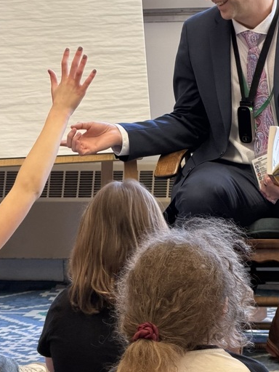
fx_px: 2149
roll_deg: +1.3
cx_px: 129
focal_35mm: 200
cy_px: 182
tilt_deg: -5.7
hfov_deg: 7.4
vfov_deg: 9.9
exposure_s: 1/120
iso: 400
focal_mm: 16.89
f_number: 2.8
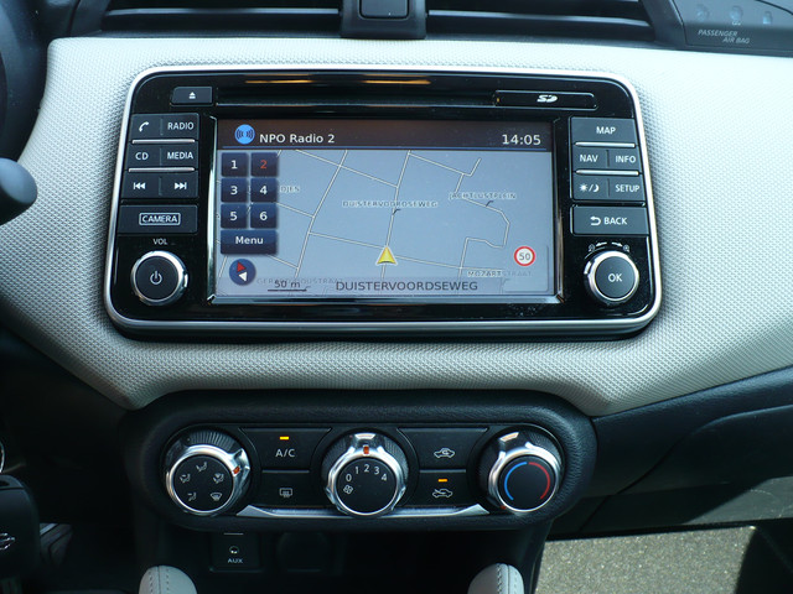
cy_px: 297
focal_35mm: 40
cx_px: 396
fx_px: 916
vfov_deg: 36.0
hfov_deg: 46.8
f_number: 2.8
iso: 100
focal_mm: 6.1
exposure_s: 1/50
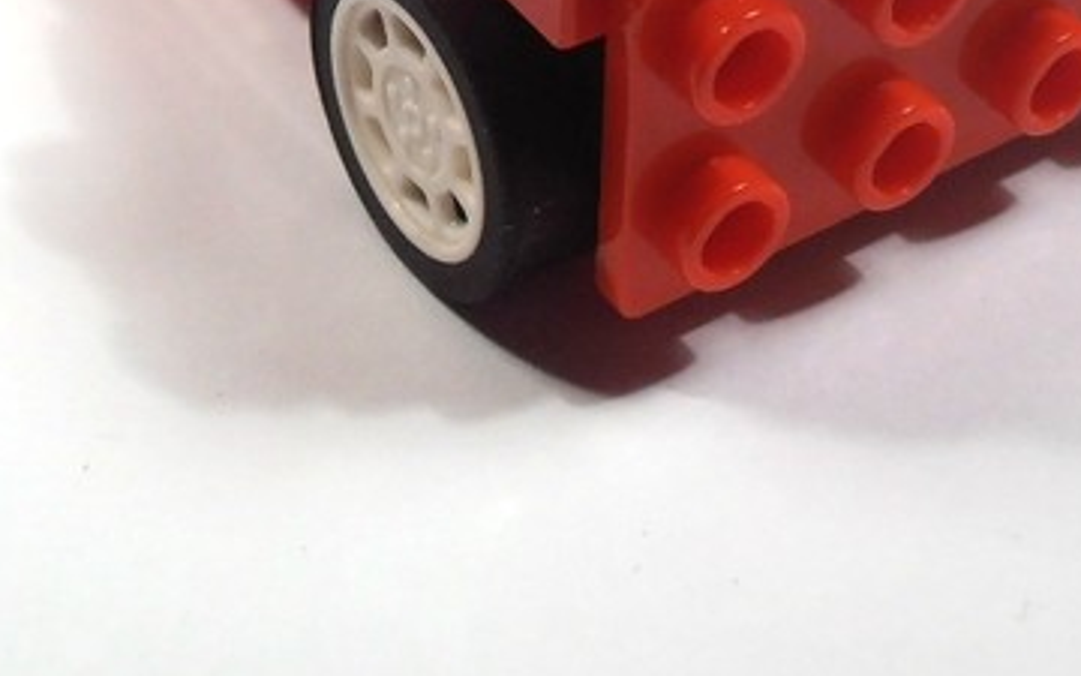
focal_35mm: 98
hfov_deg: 21.2
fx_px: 2887
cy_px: -251
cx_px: 408
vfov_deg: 12.8
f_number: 3.9
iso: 80
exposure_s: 1/60
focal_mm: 6.61
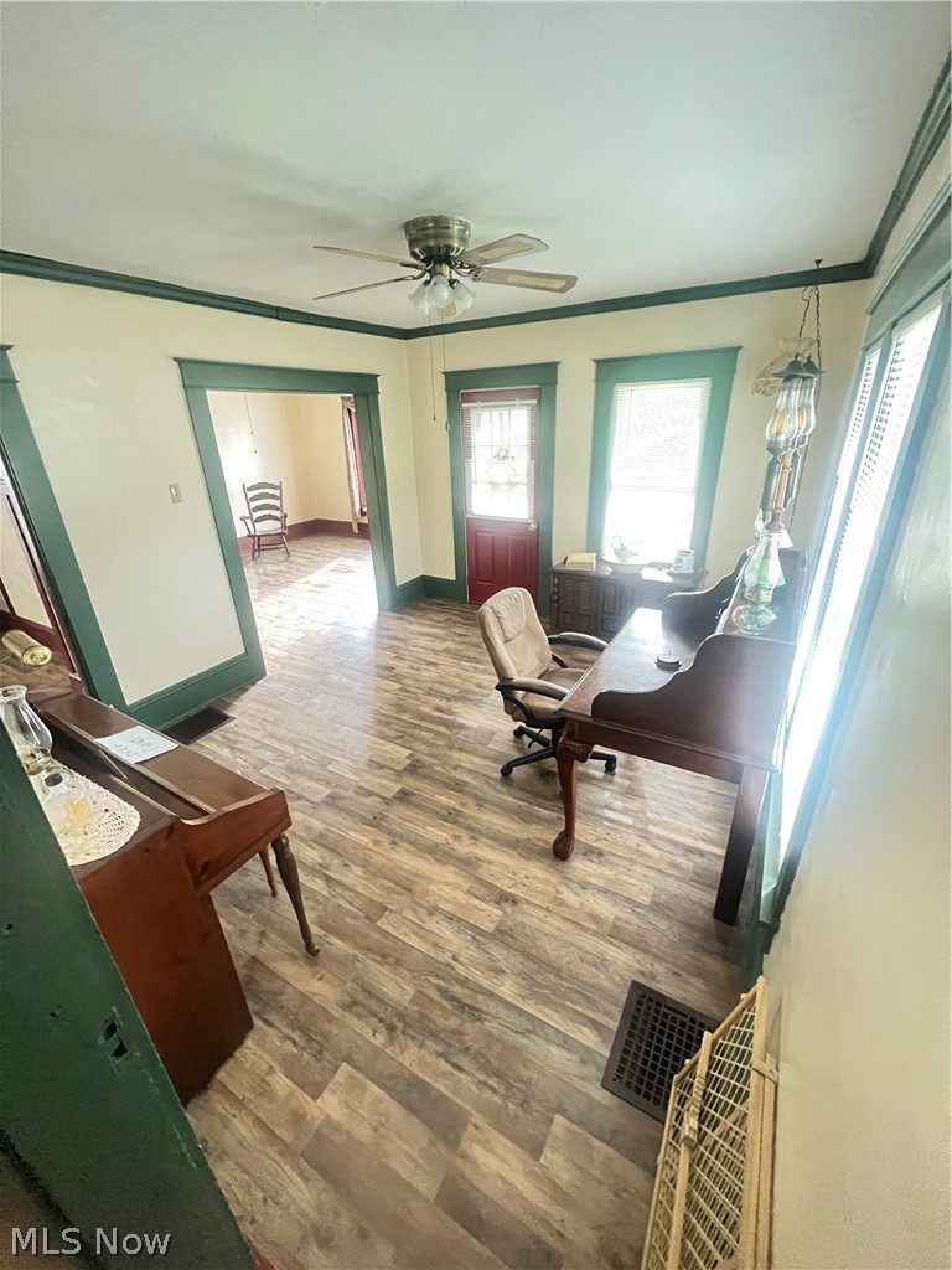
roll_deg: +1.9
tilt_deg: -22.2
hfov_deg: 89.9
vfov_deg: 106.2
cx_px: 476
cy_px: 635
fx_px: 477
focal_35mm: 13
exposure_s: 1/31
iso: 1000
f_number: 1.8
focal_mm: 1.57
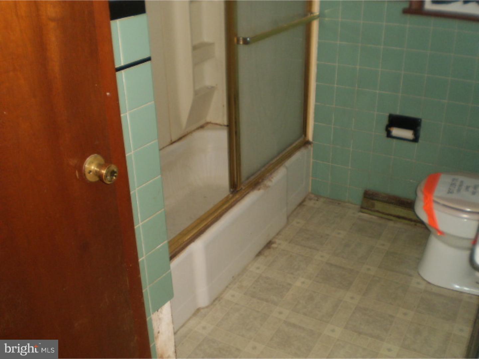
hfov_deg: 51.4
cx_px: 240
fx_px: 498
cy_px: 180
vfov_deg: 39.7
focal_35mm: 36
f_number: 3.1
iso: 125
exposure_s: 1/30
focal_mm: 6.3
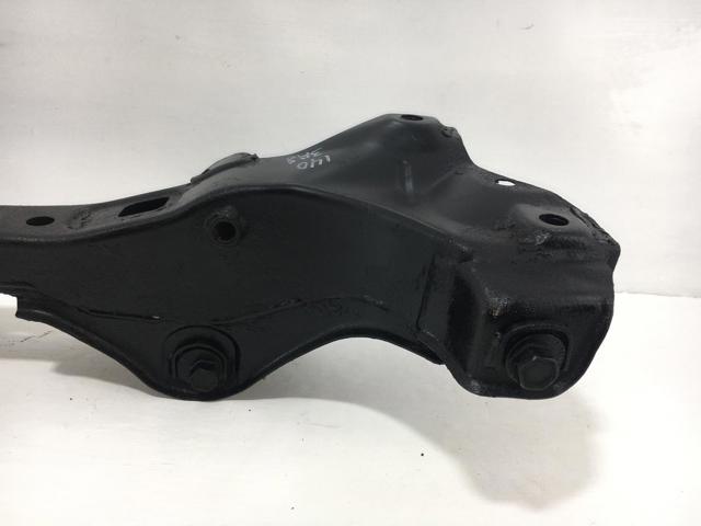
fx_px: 587
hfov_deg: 61.7
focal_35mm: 29
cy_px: 263
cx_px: 350
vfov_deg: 48.2
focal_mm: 4.15
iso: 25
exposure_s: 1/345
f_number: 2.2
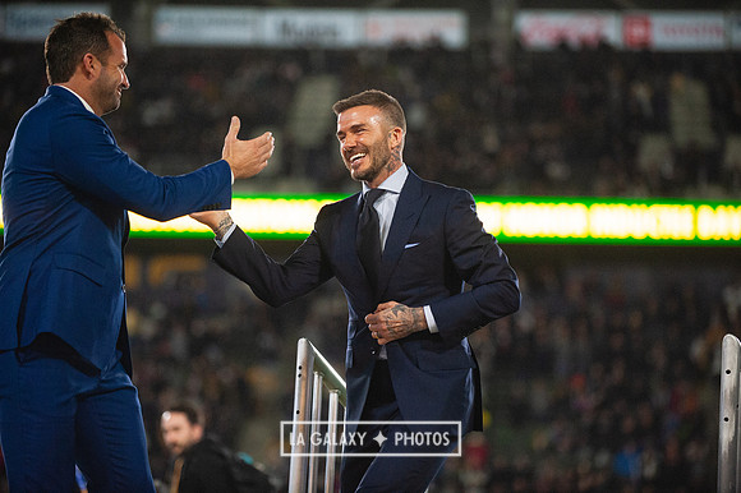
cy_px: 246
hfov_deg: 13.3
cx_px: 370
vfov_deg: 8.8
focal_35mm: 155
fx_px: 3188
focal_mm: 155
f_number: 2.8
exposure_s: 1/2000
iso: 3200
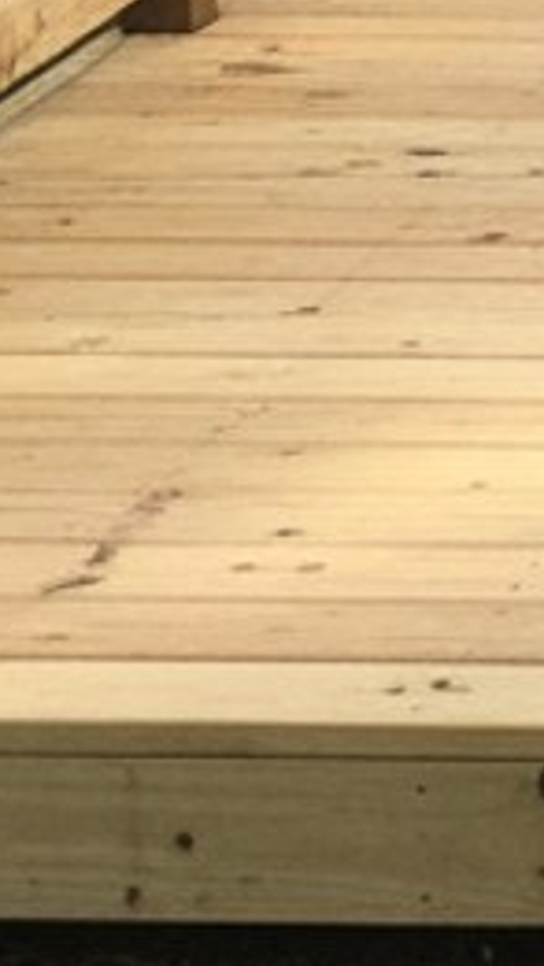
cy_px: -263
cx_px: 1588
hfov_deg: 8.1
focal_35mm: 130
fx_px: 3330
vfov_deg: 15.7
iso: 169
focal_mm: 5.7
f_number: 1.5
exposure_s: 1/1152
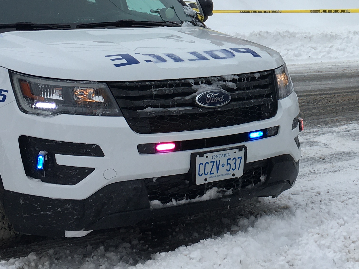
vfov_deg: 18.4
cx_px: 294
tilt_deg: -0.5
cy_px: -4
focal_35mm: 78
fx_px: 809
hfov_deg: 24.6
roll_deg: +0.3
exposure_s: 1/986
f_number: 2.2
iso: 25
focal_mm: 4.15
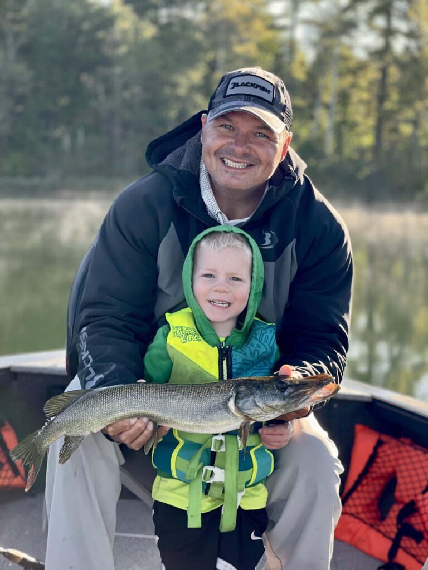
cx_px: 214
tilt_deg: -6.1
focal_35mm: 64
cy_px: 285
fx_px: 1055
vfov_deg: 30.3
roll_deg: -2.1
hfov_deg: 22.9
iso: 20
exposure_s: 1/129
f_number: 2.2
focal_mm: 7.5
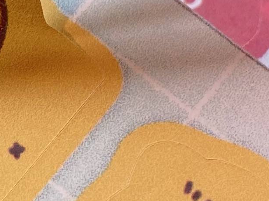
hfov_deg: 11.2
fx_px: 1320
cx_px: -142
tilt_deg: -62.8
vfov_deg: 8.7
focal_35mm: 170
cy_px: 56
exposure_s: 1/118
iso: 80
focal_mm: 4.25
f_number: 1.8
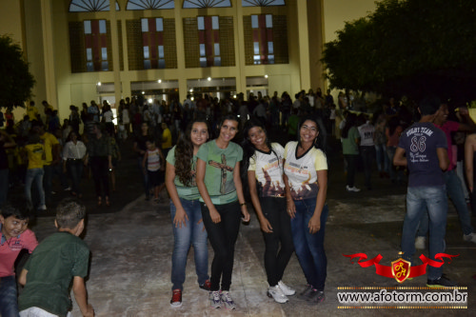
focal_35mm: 33
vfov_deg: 39.9
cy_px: 158
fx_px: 436
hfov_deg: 57.2
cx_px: 238
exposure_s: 1/60
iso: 3200
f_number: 3.8
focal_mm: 22
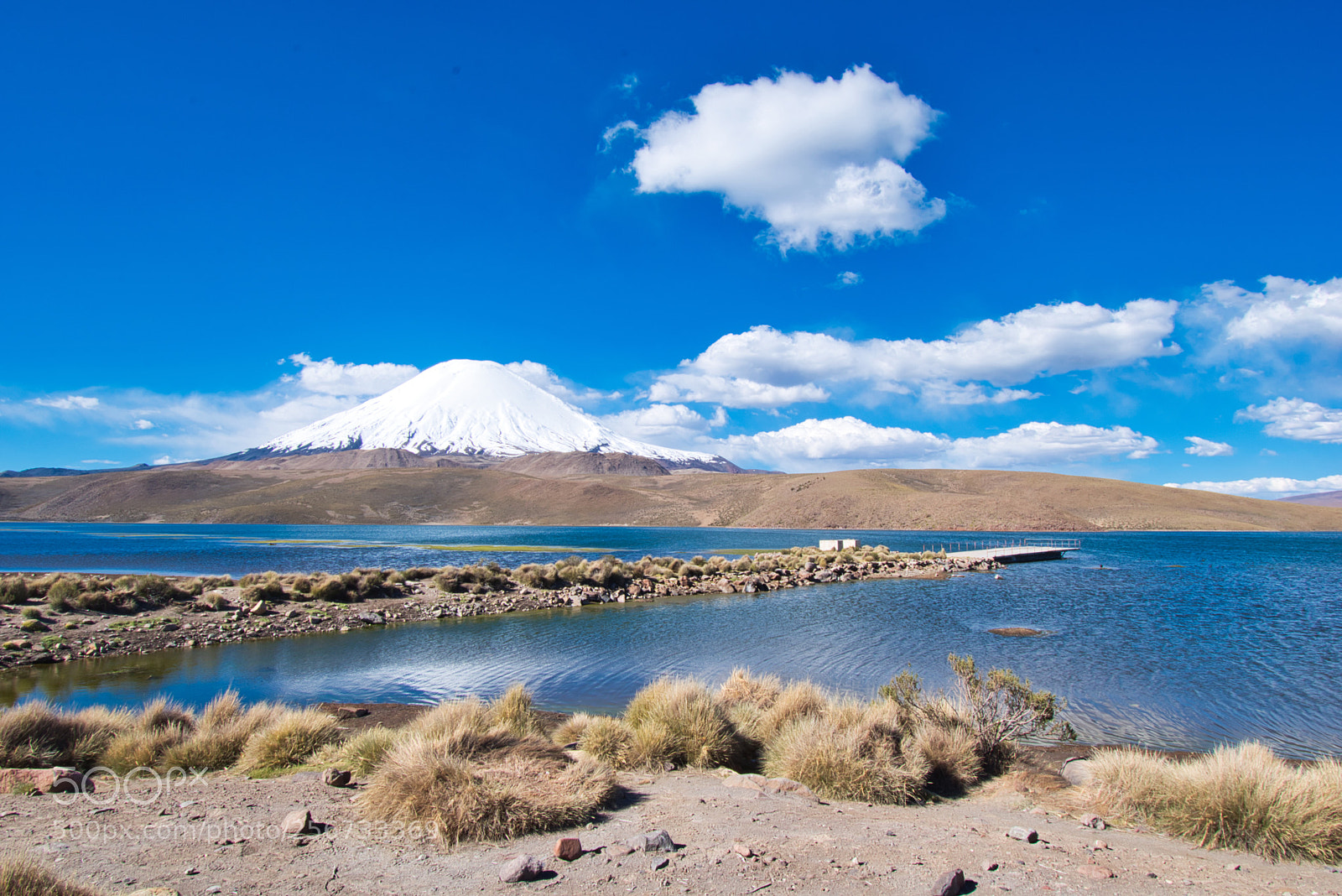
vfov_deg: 59.5
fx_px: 783
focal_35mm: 21
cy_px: 448
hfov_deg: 81.2
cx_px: 671
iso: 100
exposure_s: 1/40
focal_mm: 14
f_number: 20
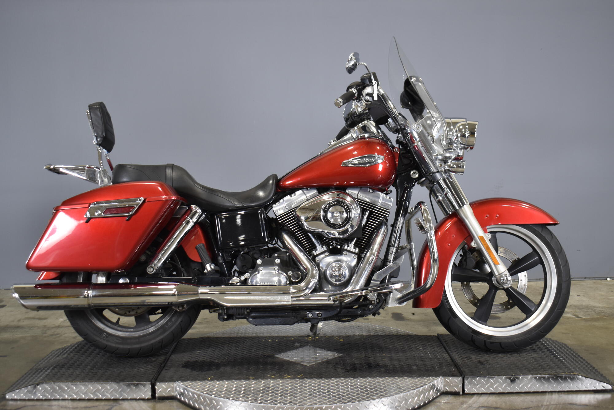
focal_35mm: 44
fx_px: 742
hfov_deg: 45.0
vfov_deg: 30.8
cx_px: 307
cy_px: 205
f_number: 4.2
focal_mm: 29
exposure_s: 1/20
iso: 400
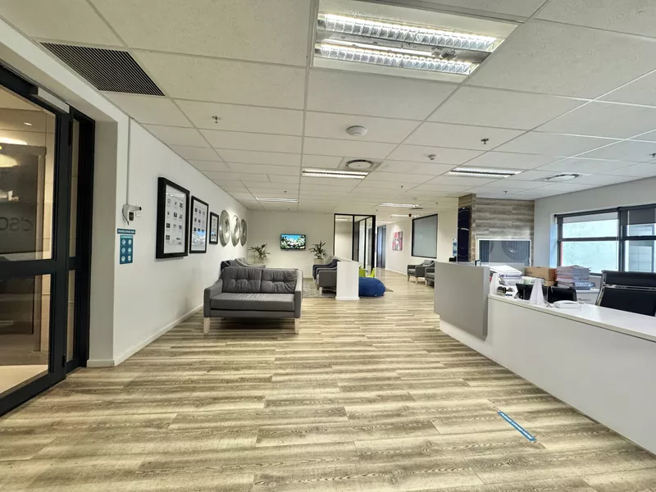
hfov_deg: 102.1
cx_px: 328
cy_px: 246
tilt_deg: -0.3
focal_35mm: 14
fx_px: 265
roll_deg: -0.9
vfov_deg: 85.7
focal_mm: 2.22
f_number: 2.2
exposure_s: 1/50
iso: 250
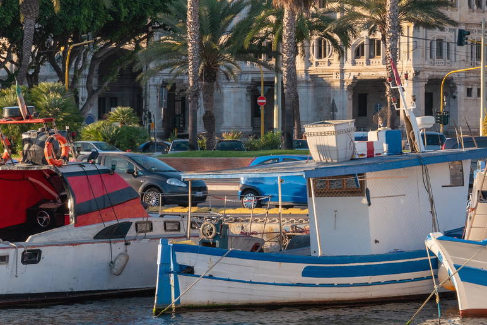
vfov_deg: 7.1
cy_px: 11
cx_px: 448
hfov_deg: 10.5
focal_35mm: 194
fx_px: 2625
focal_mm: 78
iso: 200
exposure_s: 1/160
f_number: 9
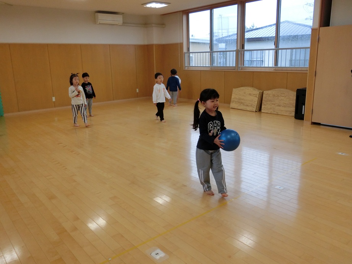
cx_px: 176
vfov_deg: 48.2
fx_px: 295
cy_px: 132
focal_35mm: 29
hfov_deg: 61.7
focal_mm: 5.2
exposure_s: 1/125
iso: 250
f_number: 3.7
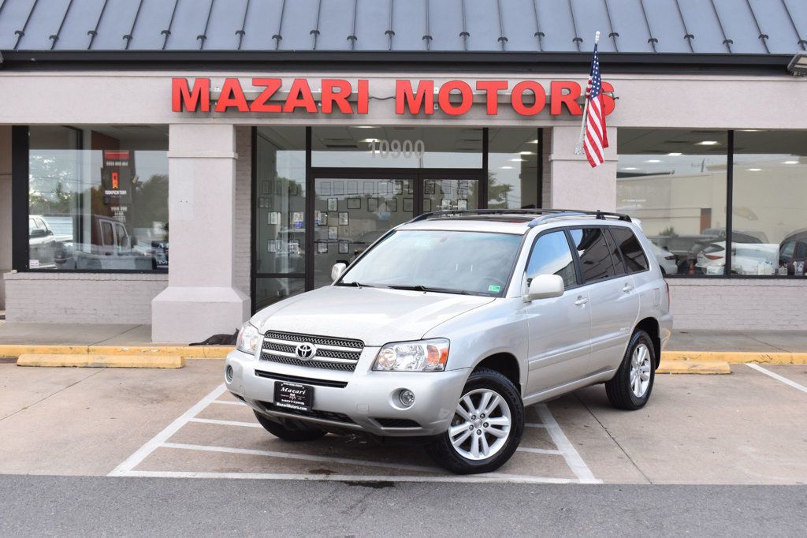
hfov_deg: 42.3
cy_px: 269
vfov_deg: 28.9
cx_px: 404
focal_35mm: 46
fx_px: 1042
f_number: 8
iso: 400
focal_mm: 31
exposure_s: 1/200
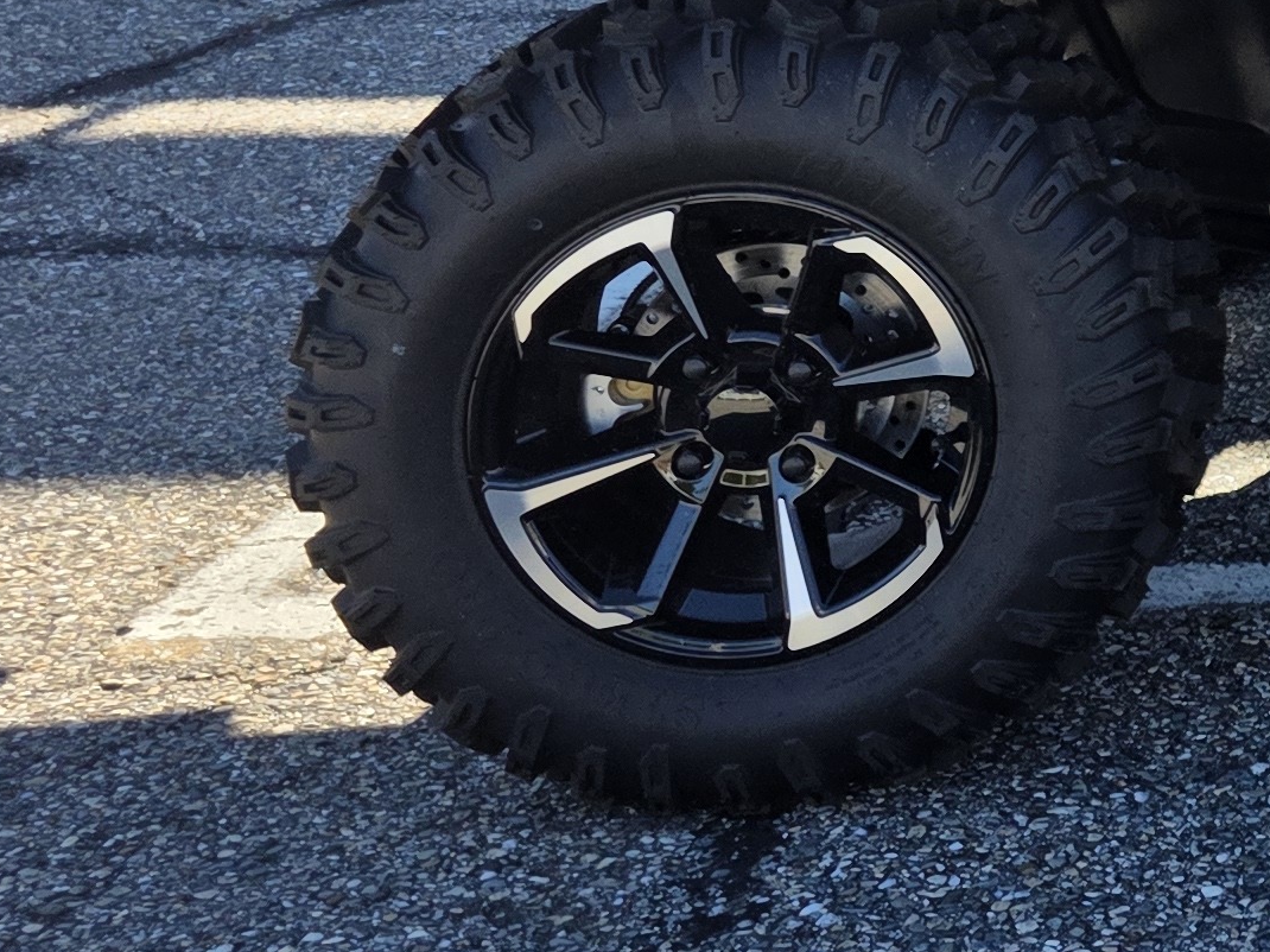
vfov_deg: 16.0
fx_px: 3154
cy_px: -370
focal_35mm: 86
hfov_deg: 18.1
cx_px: 2292
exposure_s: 1/2531
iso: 80
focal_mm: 6.3
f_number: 1.7
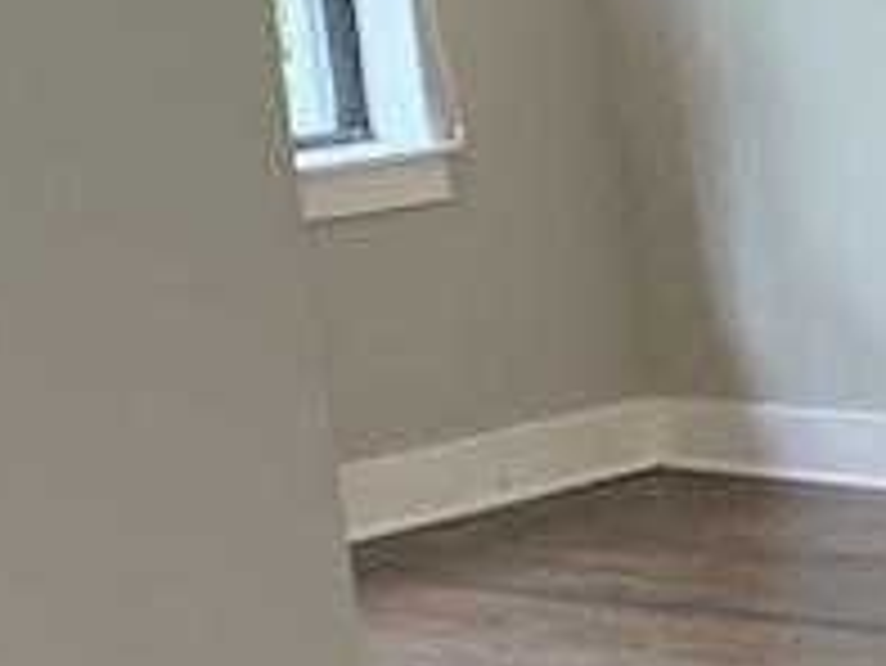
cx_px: 2564
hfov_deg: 9.5
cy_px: 500
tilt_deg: -11.6
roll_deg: +2.7
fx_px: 4328
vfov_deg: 8.8
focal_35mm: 169
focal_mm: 4.25
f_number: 1.8
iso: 320
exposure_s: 1/60
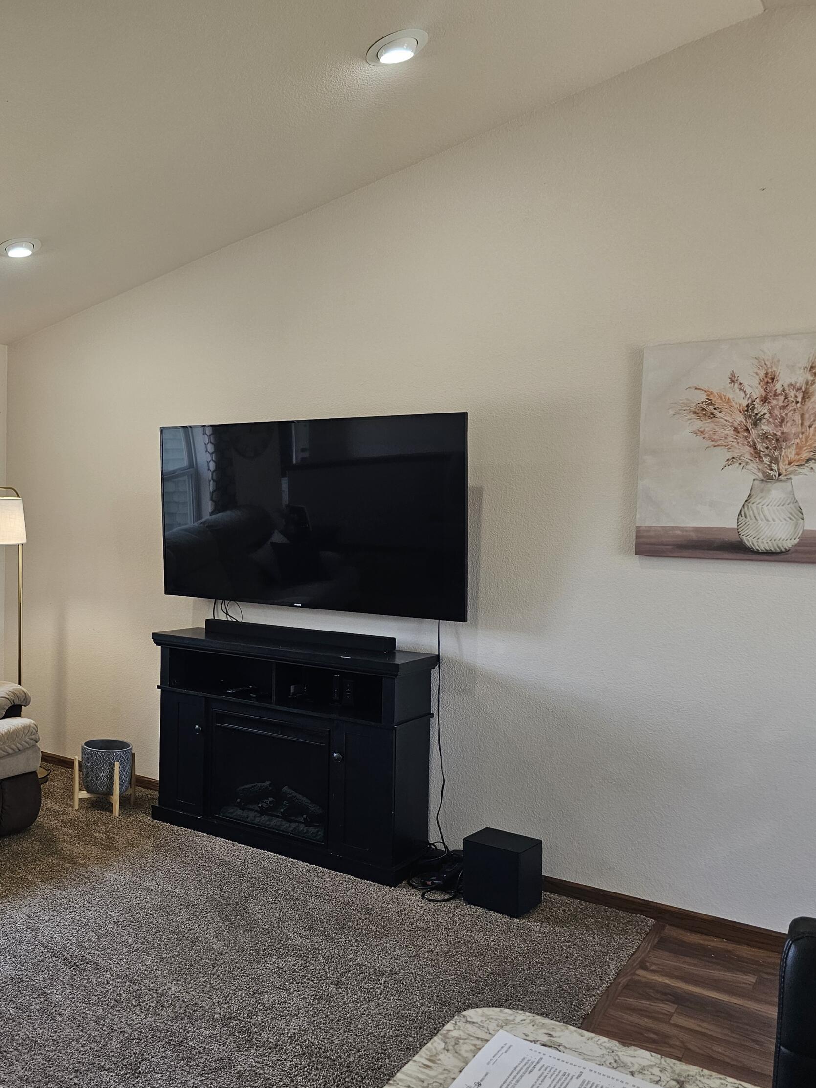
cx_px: 100
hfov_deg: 42.2
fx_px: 975
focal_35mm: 31
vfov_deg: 58.4
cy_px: 542
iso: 160
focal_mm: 6.3
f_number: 1.7
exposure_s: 1/120
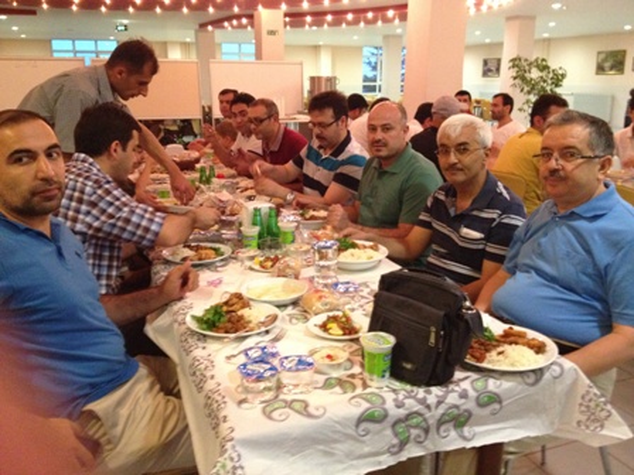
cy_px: 238
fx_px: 641
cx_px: 317
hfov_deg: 52.6
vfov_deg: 40.7
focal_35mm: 35
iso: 500
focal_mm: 4.28
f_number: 2.4
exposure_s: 1/15
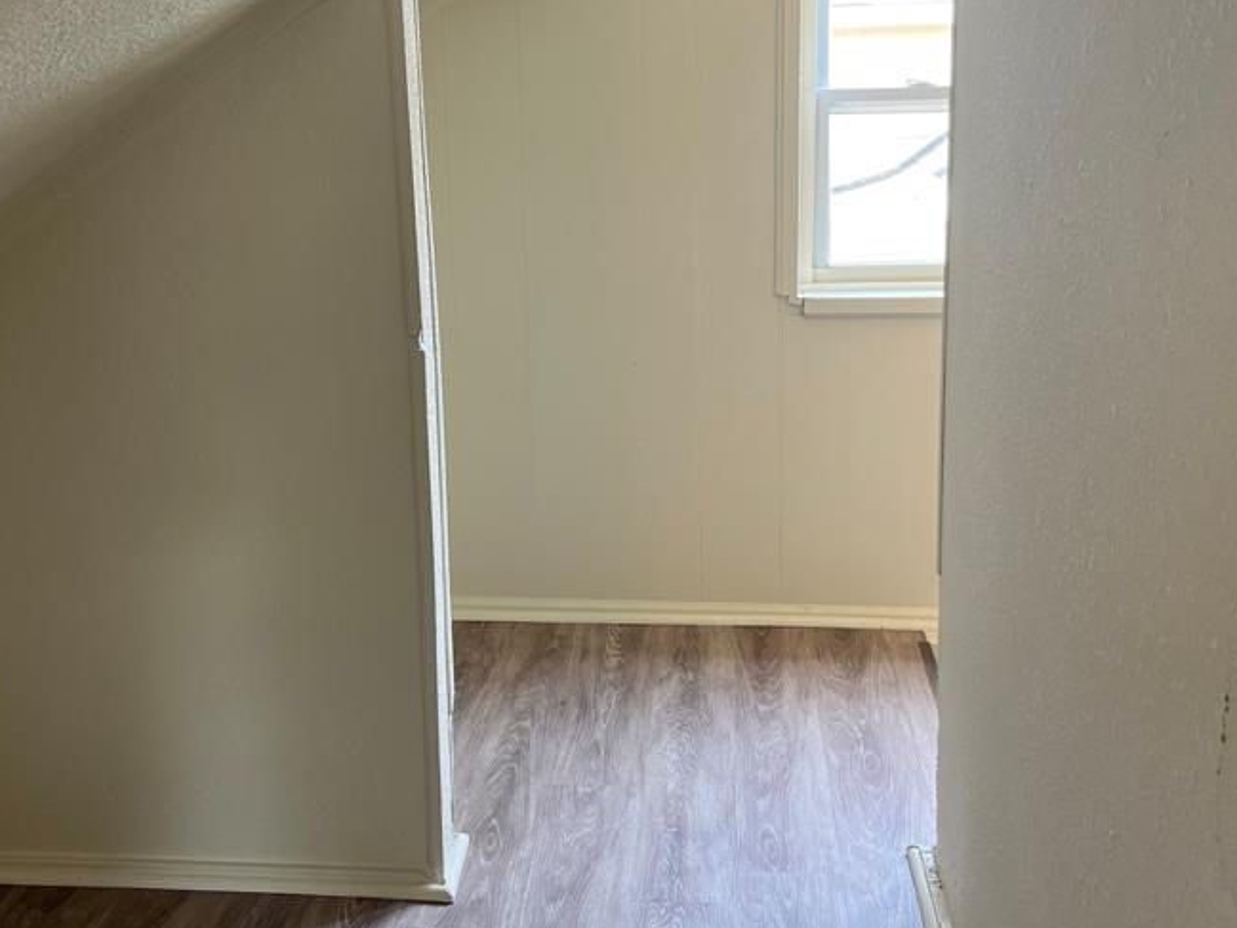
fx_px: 1465
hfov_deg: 45.7
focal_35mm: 41
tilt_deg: -12.8
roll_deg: +2.6
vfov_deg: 35.1
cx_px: 560
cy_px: 389
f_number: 1.6
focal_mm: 5.1
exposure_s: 1/60
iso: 80
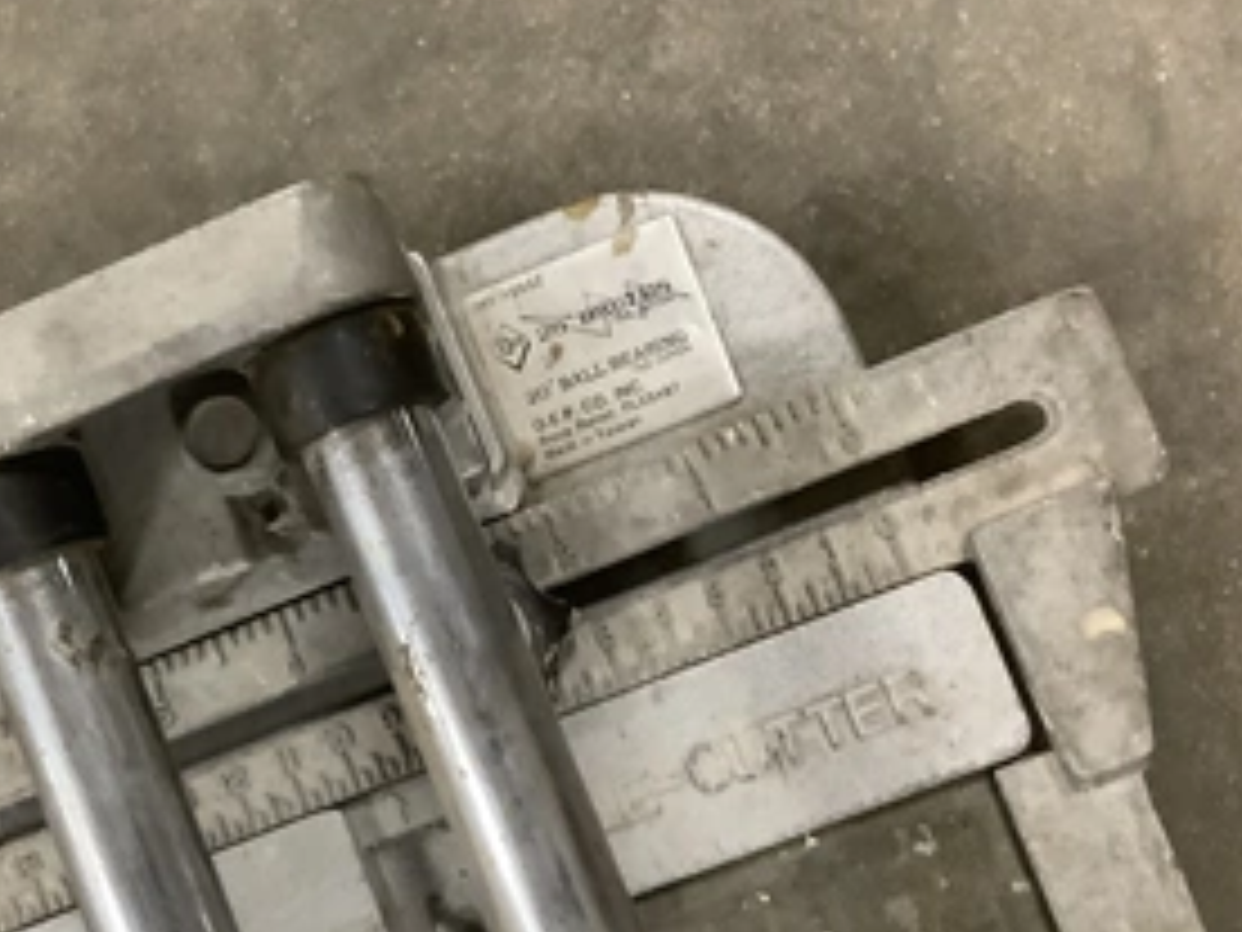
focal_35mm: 45
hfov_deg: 41.6
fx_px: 1615
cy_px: 531
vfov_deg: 32.1
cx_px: 432
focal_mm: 3.3
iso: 400
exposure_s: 1/33
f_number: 2.4
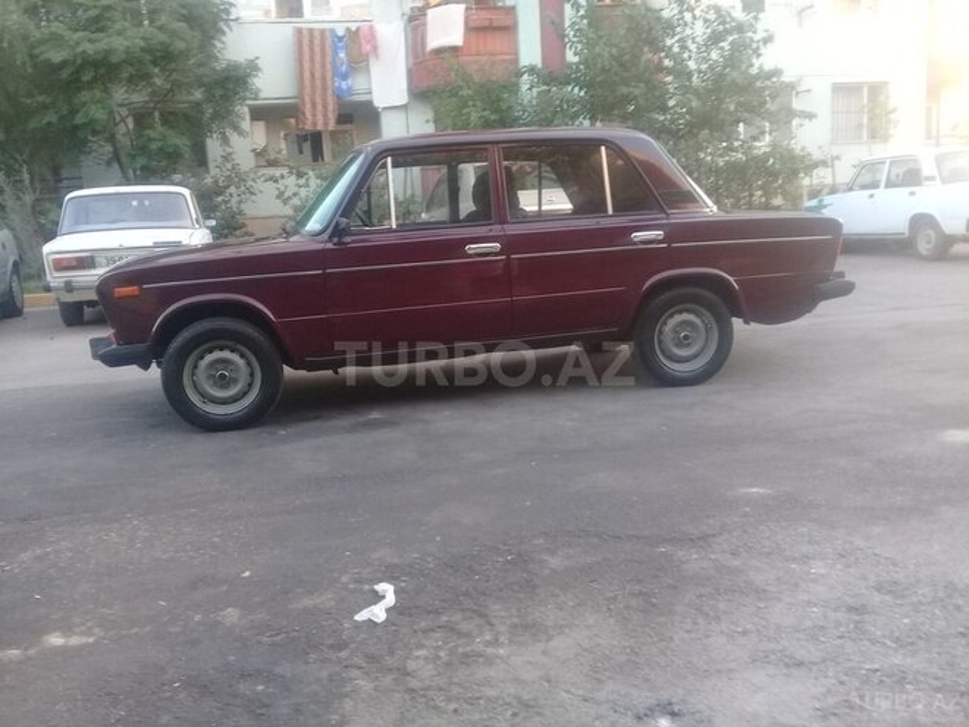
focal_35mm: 31
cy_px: 364
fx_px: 868
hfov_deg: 58.4
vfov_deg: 45.4
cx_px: 484
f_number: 2.2
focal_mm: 3.3
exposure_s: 1/33
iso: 80
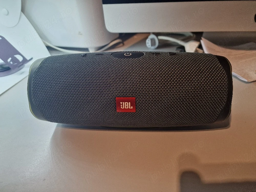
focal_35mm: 23
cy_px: 96
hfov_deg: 73.9
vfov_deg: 58.9
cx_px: 128
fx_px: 170
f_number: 1.8
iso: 125
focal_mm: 6.4
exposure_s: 1/100
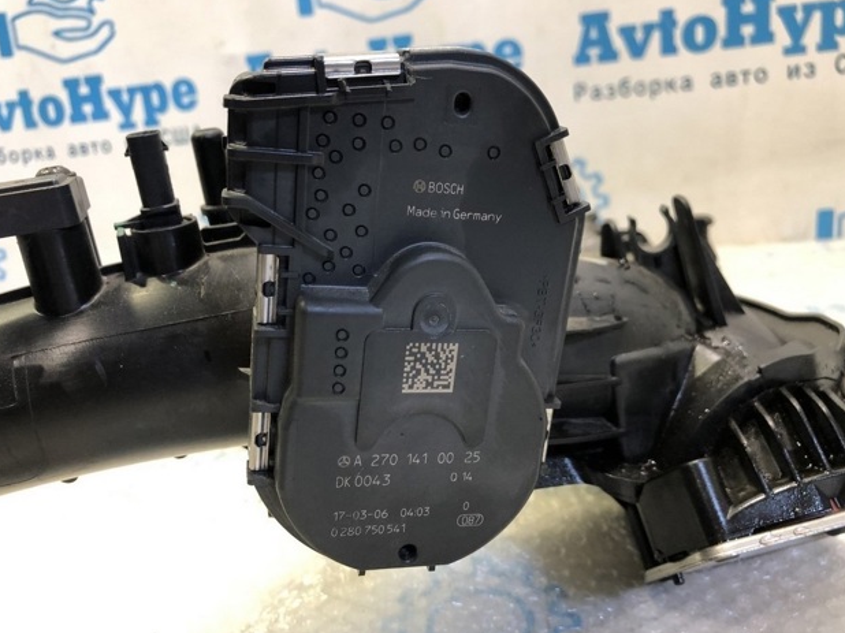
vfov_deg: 48.2
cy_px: 312
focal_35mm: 29
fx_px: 708
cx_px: 424
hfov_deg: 61.7
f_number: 1.8
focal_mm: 4
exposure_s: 1/17
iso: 50
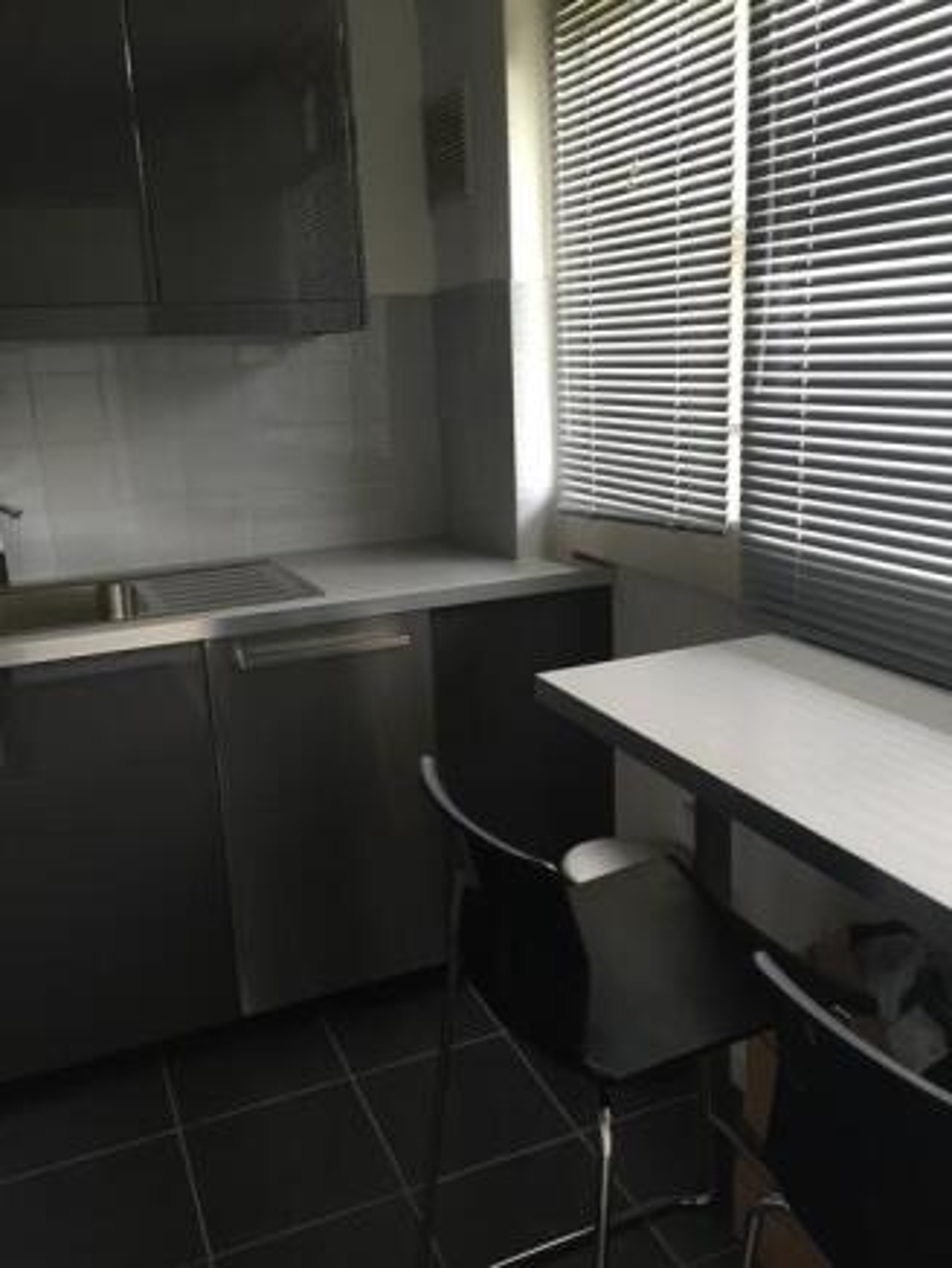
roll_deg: +3.5
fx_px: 1063
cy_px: 634
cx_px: 476
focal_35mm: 29
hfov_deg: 48.2
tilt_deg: -13.3
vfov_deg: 61.6
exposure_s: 1/33
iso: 100
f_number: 2.2
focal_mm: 4.15
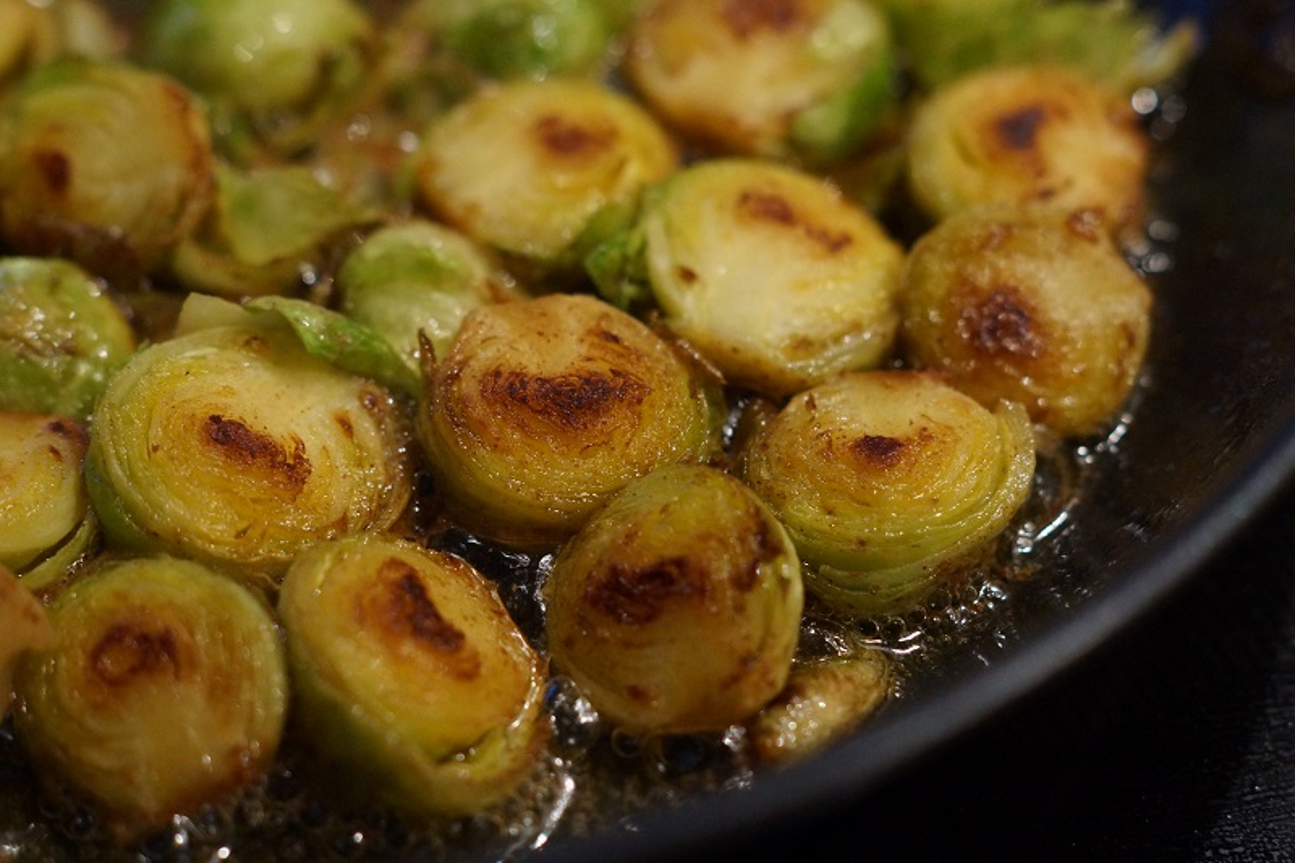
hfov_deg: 27.0
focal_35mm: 75
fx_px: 2697
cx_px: 648
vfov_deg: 18.2
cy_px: 432
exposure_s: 1/160
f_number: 3.2
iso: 1600
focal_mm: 50
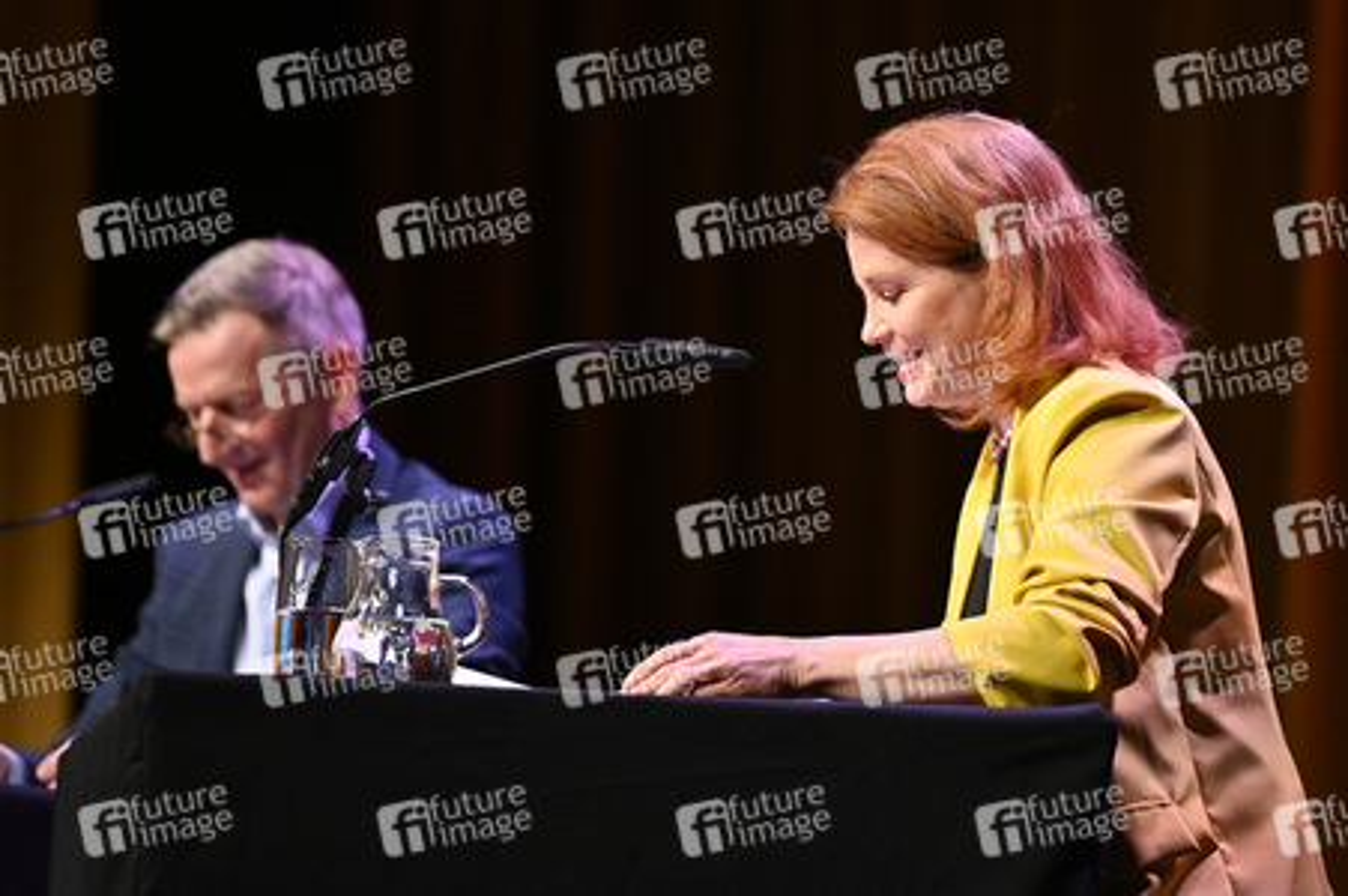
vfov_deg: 7.2
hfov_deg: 10.8
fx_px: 7109
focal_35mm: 190
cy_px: 448
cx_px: 674
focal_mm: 190
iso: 1000
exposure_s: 1/500
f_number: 2.8
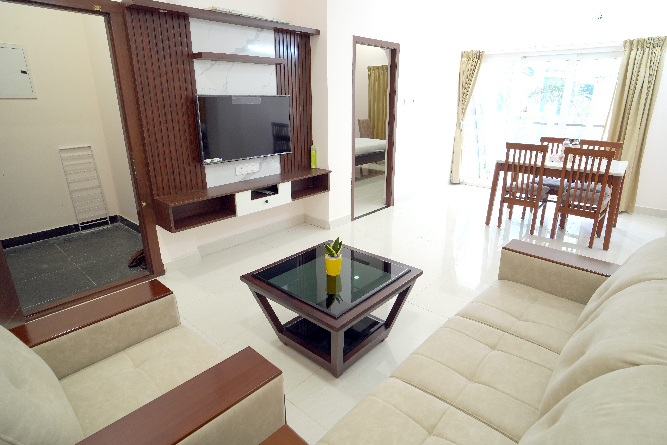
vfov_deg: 64.5
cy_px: 216
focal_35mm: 19
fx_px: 352
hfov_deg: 86.9
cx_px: 341
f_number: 7.1
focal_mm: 18
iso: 400
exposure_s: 1/15
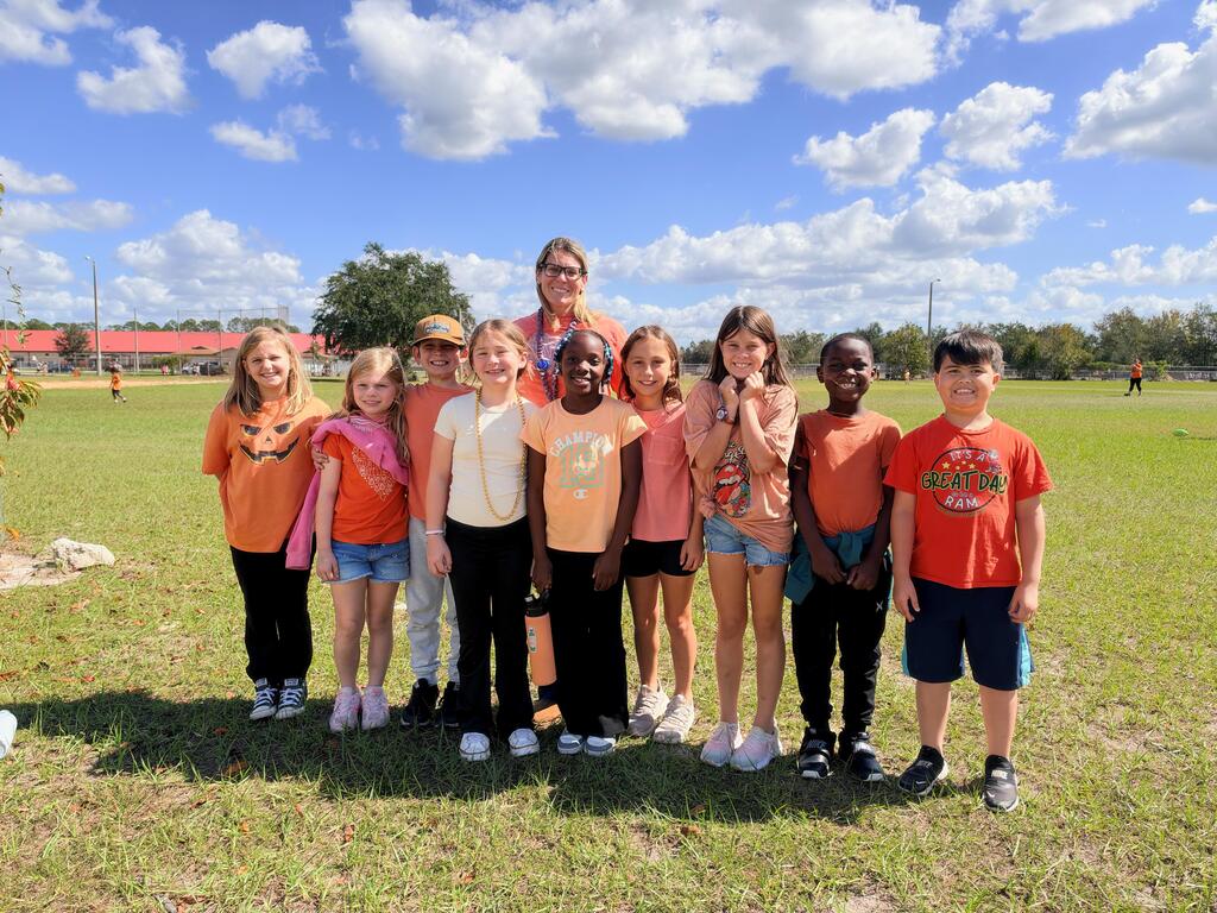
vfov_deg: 56.8
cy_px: 456
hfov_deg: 71.6
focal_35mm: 24
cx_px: 608
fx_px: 844
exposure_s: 1/3096
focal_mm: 6.93
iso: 64
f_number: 1.8
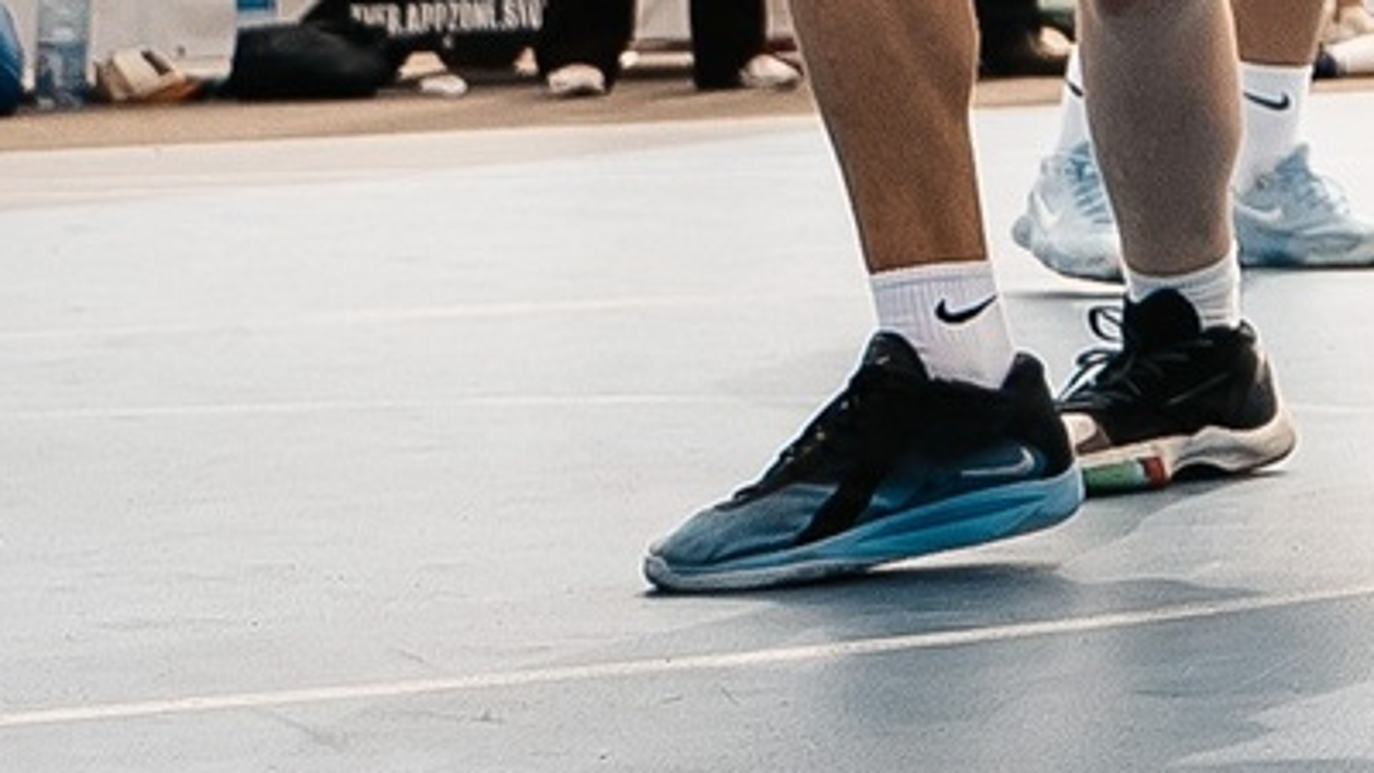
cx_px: 3260
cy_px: -1388
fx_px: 7323
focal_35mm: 201
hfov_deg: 9.6
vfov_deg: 5.7
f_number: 3.5
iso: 320
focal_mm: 30
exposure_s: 1/3200
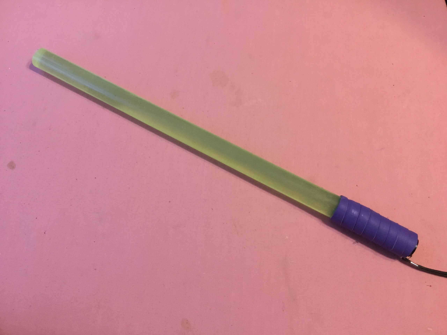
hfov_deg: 58.4
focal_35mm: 31
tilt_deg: -66.8
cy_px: 168
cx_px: 224
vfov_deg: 45.4
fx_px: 400
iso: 100
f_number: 2.4
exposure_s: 1/30
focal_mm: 3.3
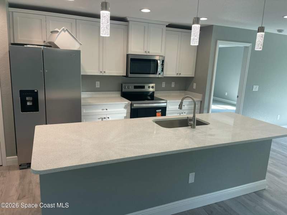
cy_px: 108
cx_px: 144
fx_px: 207
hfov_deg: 69.4
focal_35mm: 25
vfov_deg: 54.9
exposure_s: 1/120
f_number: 1.6
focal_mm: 5.1
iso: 64
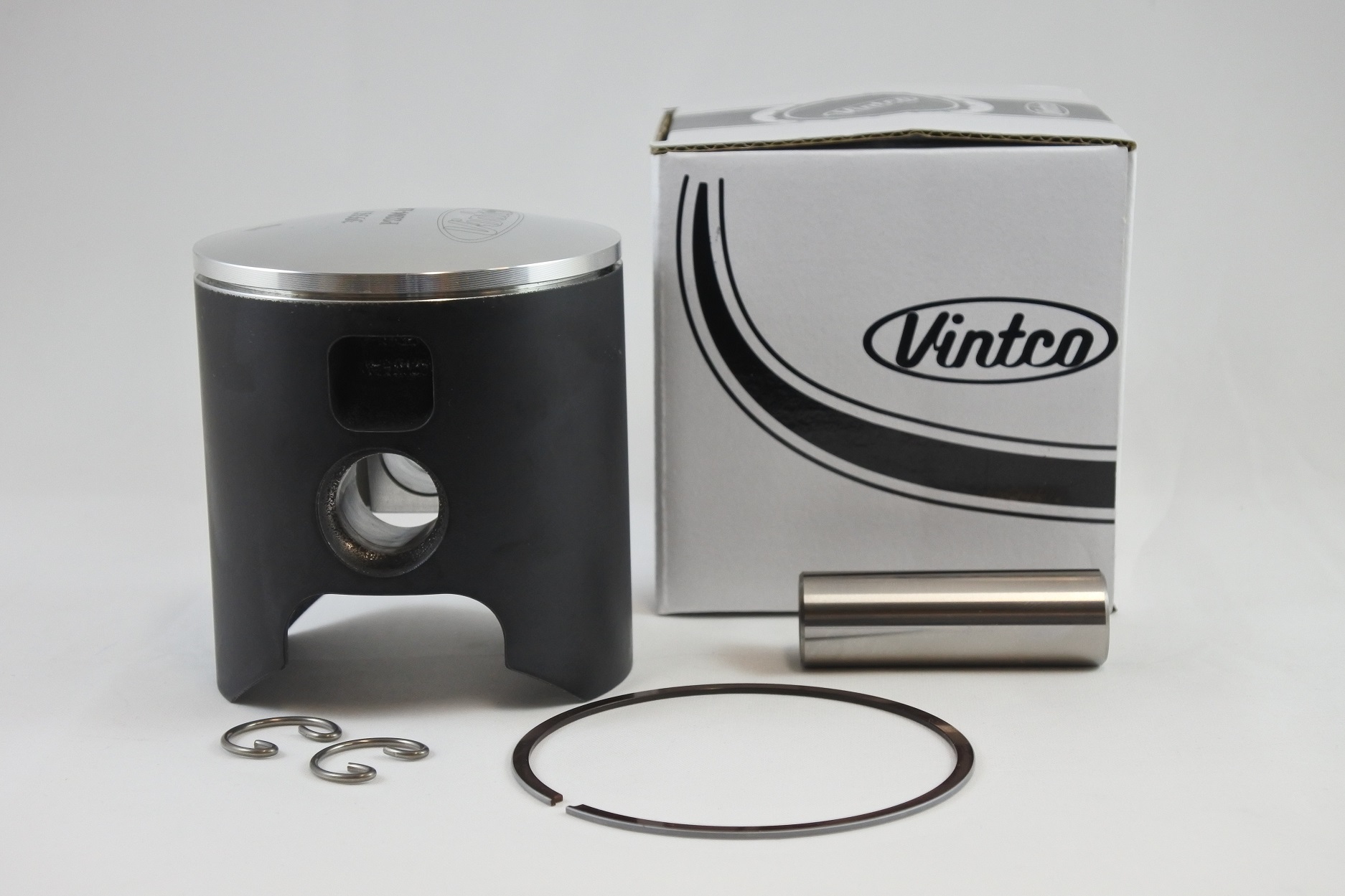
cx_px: 672
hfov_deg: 32.9
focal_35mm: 61
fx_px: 2279
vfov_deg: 22.3
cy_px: 448
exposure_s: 1/125
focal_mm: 22.7
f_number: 5
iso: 560
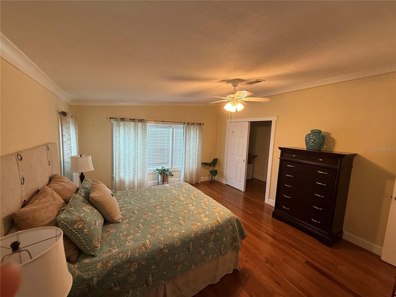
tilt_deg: -5.5
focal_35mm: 14
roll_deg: -3.1
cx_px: 198
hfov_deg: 102.1
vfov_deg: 85.7
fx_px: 160
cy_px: 148
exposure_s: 1/60
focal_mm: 2.22
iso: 200
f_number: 2.2
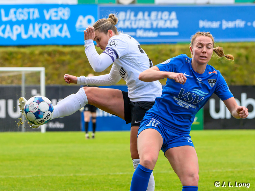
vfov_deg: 4.8
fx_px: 2294
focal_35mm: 311
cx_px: 162
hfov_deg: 6.4
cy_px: 80
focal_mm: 180
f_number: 6.3
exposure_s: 1/1000
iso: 800
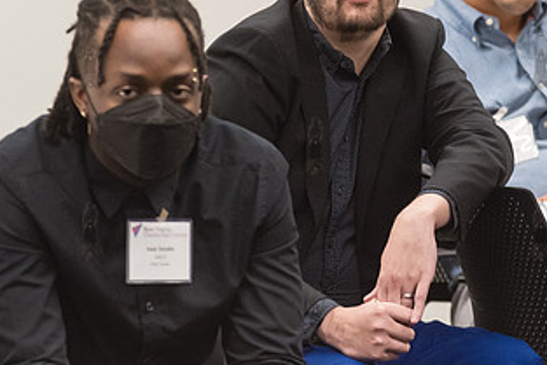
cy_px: 81
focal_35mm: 343
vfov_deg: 4.0
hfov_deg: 6.0
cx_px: 334
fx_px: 5214
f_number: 4
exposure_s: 1/250
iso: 2500
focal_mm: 155
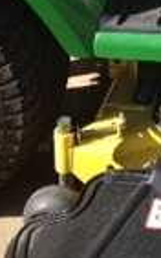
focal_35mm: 143
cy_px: -90
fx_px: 1005
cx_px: 258
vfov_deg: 14.0
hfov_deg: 8.9
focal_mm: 4.28
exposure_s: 1/920
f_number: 2.4
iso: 50
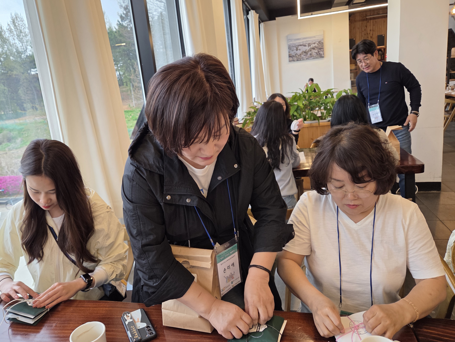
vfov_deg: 53.1
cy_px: 167
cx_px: 213
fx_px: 342
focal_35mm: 26
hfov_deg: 67.2
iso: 125
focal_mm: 5.4
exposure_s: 1/120
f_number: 1.8
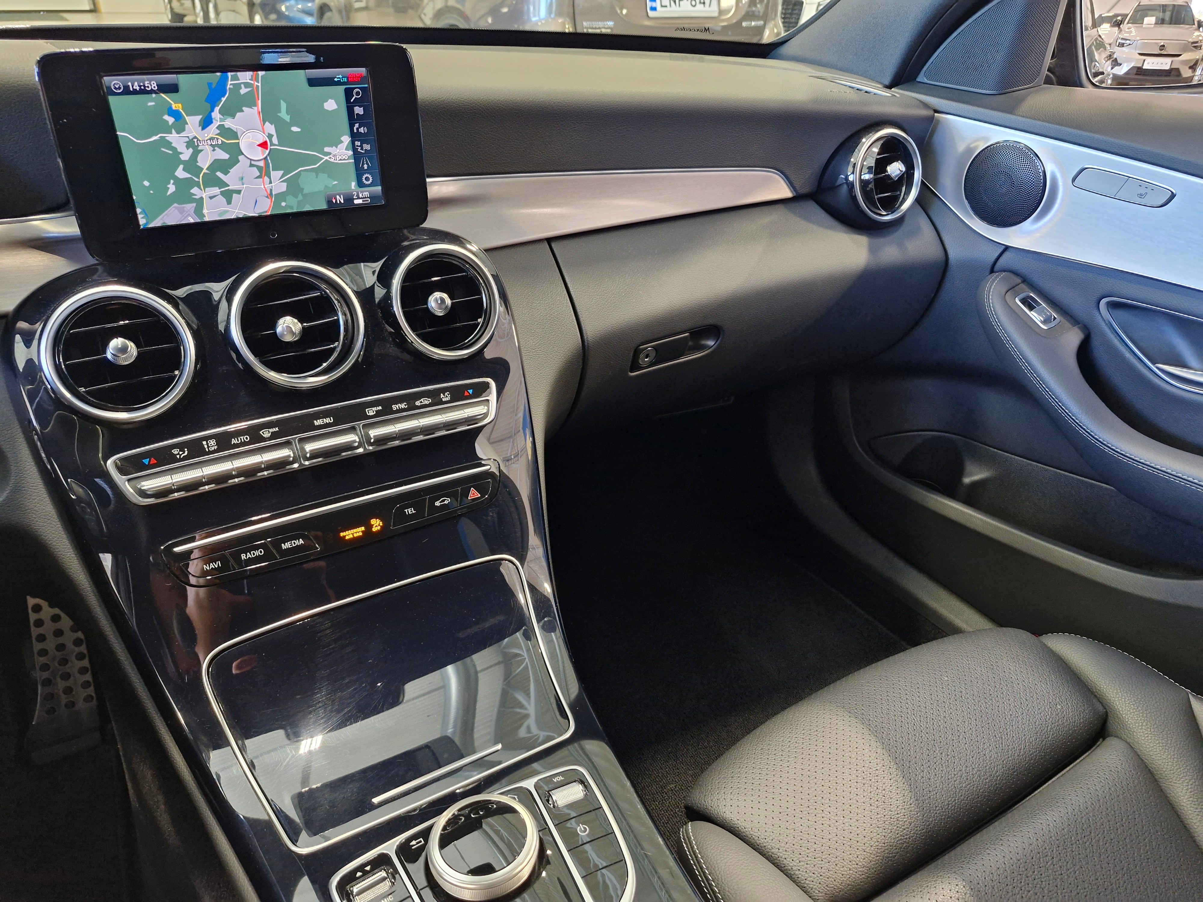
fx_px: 799
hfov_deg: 73.9
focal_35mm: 23
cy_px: 451
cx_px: 602
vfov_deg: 58.9
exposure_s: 1/50
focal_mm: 5.54
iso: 800
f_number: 1.8
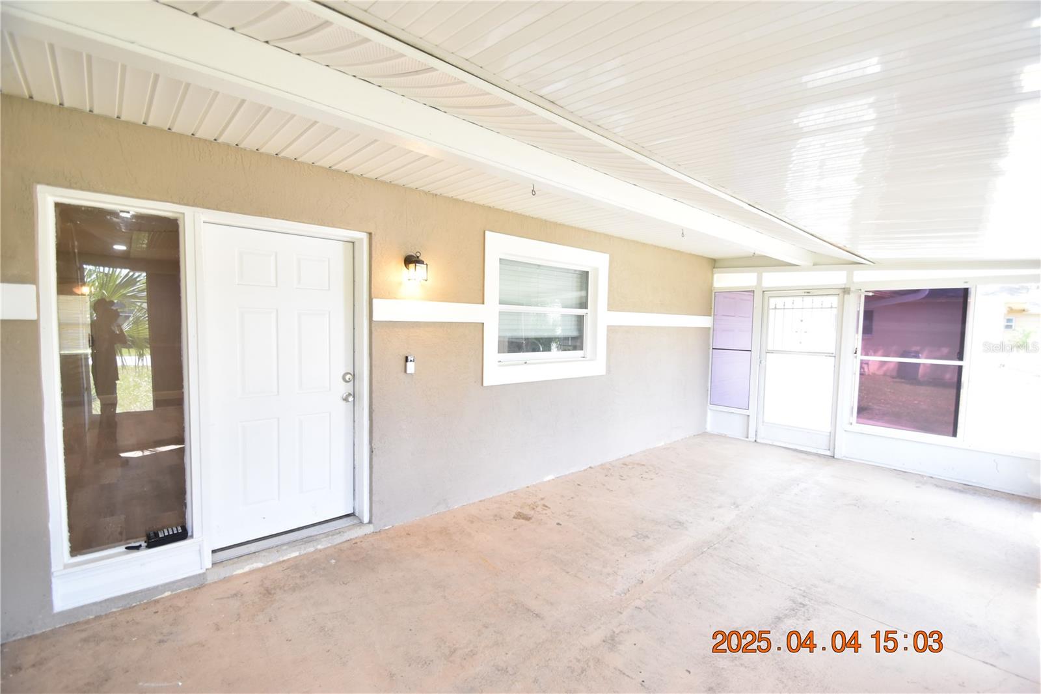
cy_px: 347
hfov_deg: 100.4
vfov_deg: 77.3
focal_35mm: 15
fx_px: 434
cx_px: 520
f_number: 4
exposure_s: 1/60
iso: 560
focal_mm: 10
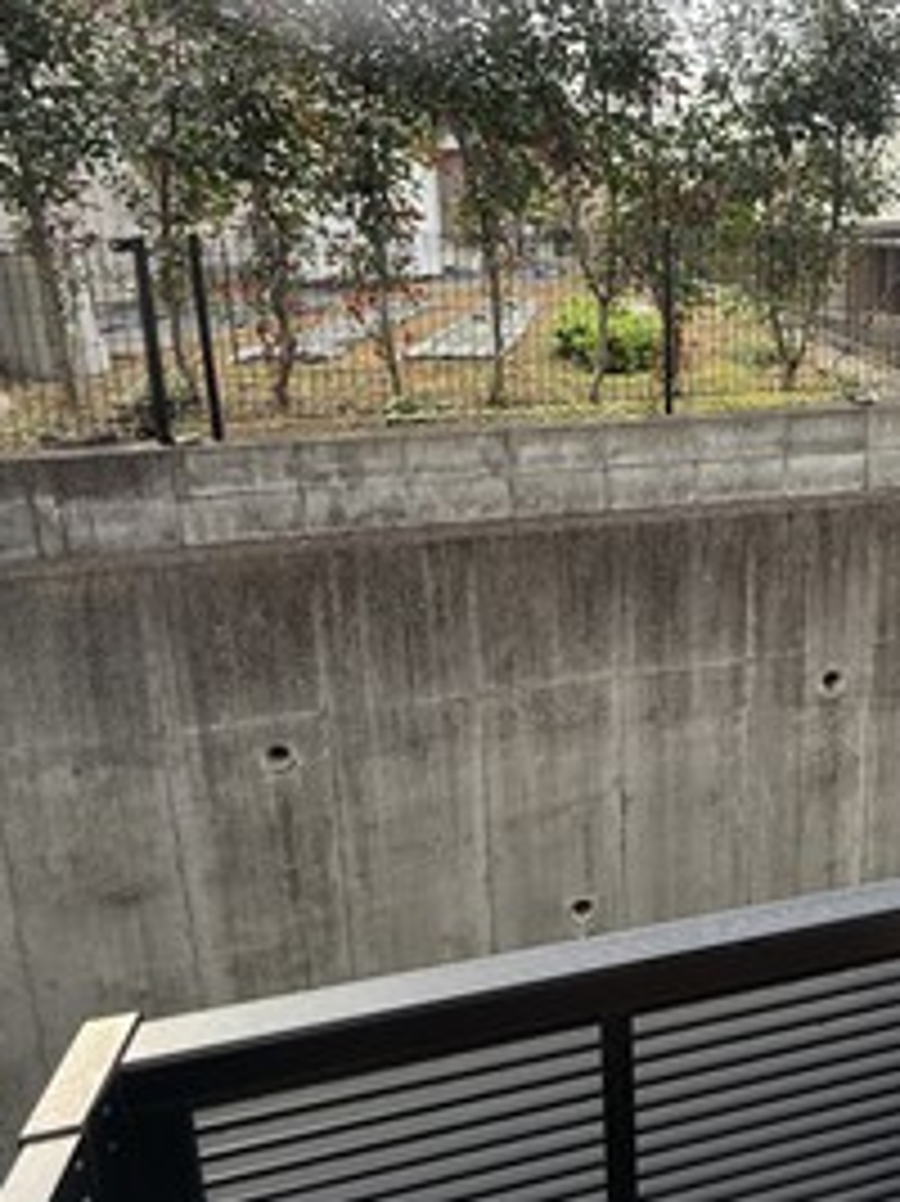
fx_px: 729
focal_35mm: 21
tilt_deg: -9.6
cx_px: 670
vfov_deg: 75.5
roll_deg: +0.4
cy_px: 365
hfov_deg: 60.1
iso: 64
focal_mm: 2.22
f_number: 2.2
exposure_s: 1/564
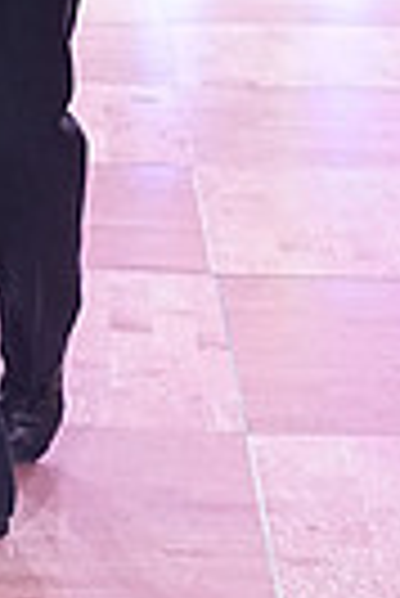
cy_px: -270
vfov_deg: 9.6
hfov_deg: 6.4
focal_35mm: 209
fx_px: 3474
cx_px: -330
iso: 3200
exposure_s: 1/250
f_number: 6.3
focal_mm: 32
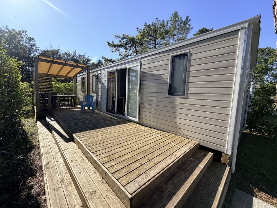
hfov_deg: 102.1
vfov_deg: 85.7
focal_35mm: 14
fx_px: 112
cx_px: 138
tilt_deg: -4.9
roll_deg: -2.5
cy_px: 104
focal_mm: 2.22
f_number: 2.2
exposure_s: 1/770
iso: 32
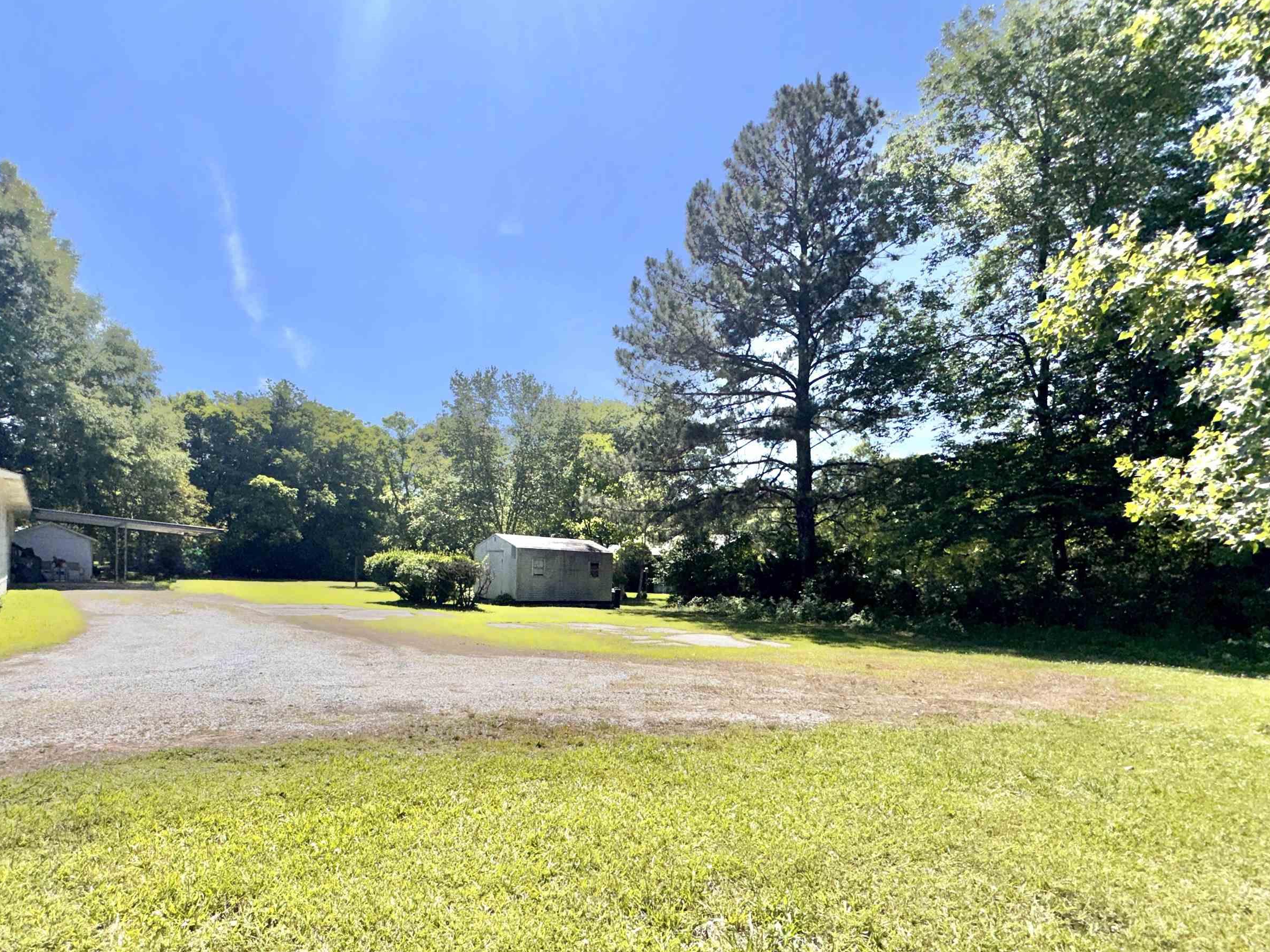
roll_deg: -2.2
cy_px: 607
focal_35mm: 18
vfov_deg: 70.2
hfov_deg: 87.0
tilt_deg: -3.1
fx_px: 660
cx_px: 533
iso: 32
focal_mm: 2.22
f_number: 2.2
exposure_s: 1/3717
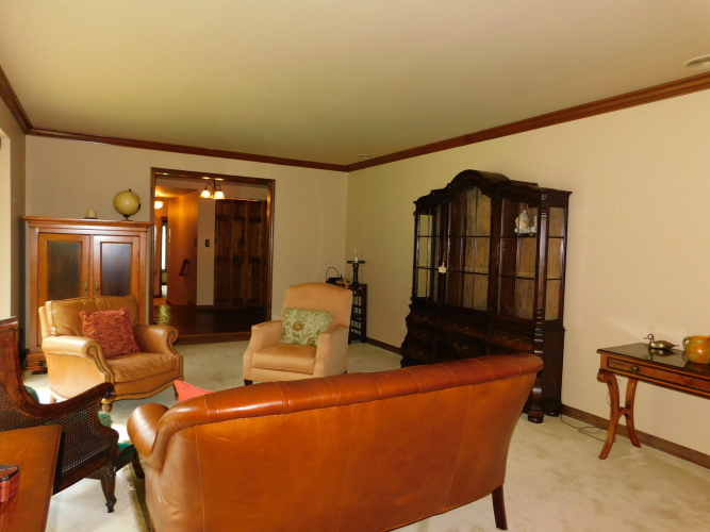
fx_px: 472
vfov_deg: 58.9
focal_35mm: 23
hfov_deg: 73.9
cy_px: 266
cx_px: 355
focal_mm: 4
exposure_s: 1/30
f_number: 3
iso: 220
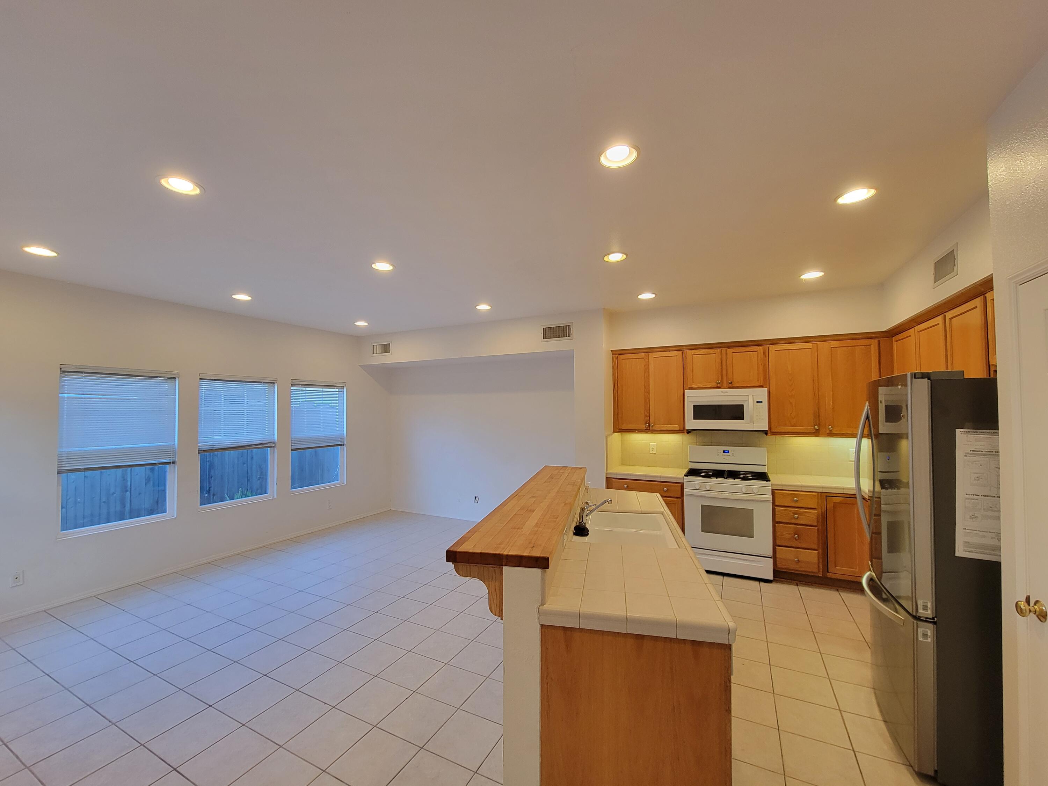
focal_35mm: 13
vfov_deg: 89.9
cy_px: 393
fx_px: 394
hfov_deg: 106.2
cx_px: 524
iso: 160
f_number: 2.2
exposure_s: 1/60
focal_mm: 2.2
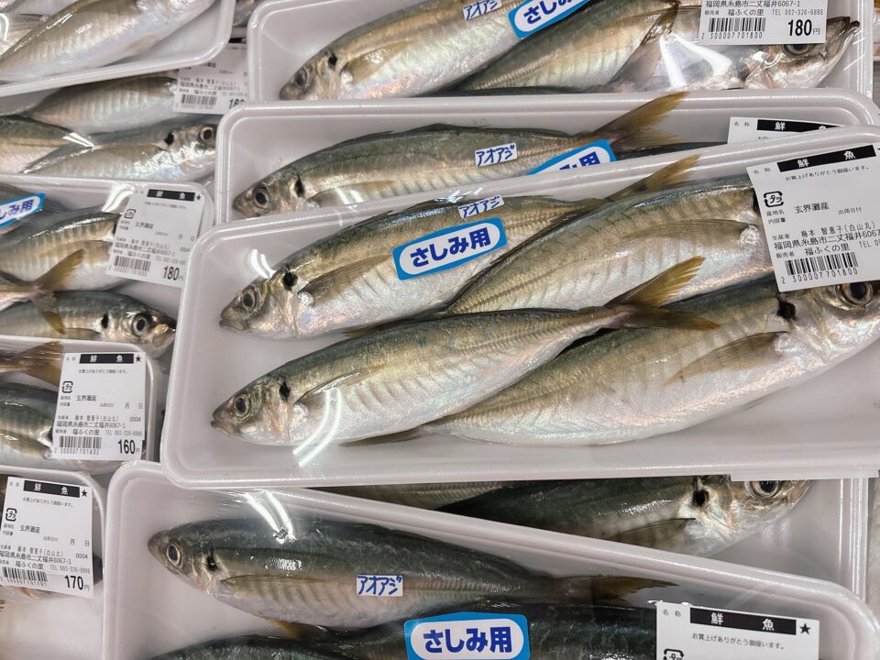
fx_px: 661
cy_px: 330
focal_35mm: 26
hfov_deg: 67.3
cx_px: 440
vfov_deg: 53.1
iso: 125
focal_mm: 5.96
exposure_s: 1/120
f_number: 1.6
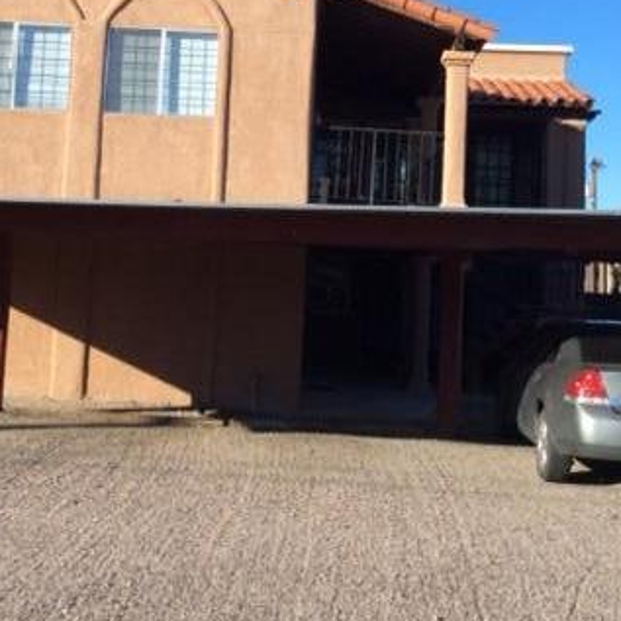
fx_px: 1157
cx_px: 264
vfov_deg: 29.8
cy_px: 192
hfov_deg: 30.0
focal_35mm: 57
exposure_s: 1/923
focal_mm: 3.3
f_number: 2.4
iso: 32
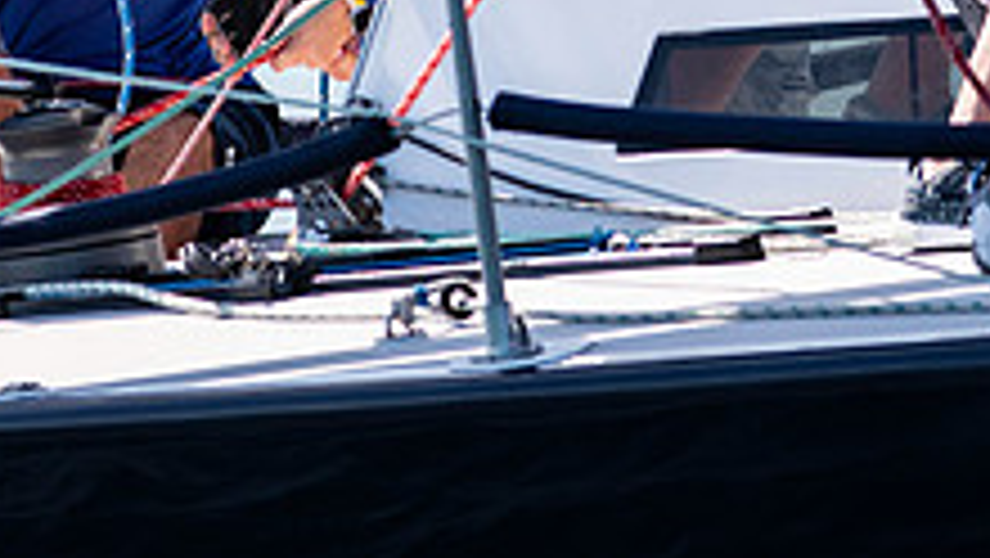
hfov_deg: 1.7
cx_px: 554
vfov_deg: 1.0
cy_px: -304
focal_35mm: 1241
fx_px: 32593
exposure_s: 1/2000
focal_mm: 300
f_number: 5
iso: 200
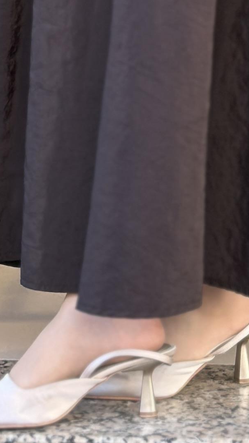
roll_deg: -1.5
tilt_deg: +2.5
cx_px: 164
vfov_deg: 10.4
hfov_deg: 6.2
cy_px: -324
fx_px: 2301
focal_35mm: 196
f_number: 1.78
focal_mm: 6.86
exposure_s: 1/276
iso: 80
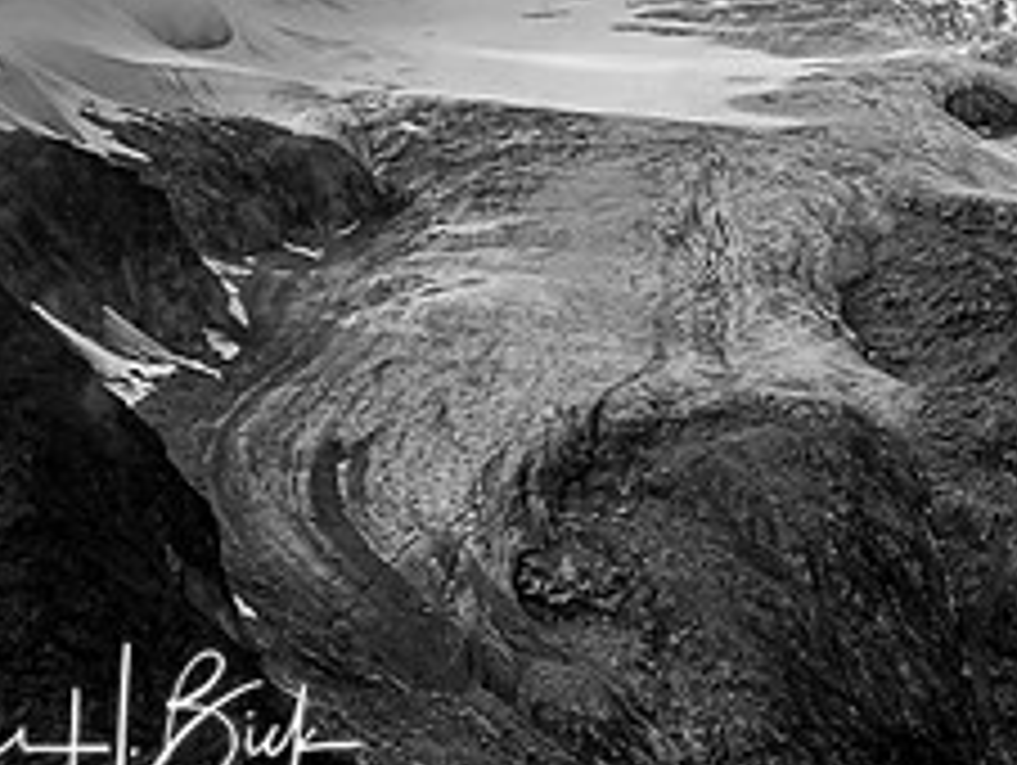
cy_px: 7
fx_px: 3618
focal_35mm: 123
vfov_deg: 11.9
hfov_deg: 15.7
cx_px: 1026
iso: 400
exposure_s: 1/1000
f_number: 5
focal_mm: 24
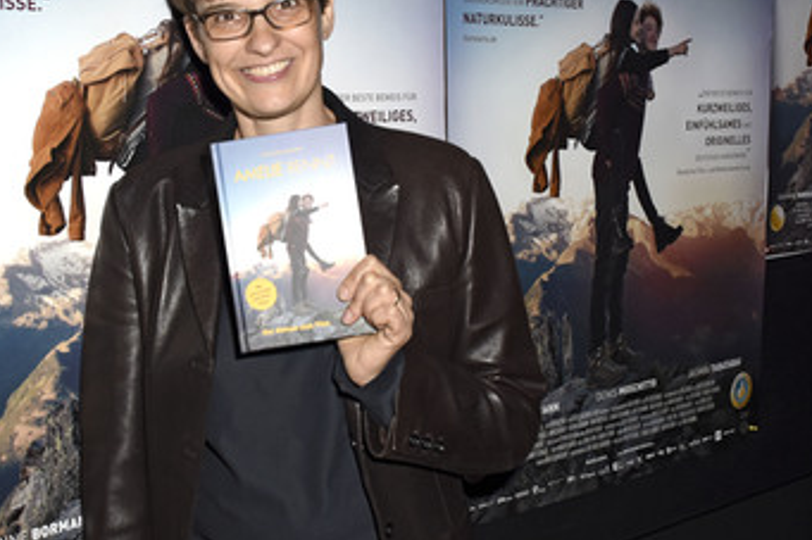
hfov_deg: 43.0
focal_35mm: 46
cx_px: 413
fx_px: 1029
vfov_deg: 29.4
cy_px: 216
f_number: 6.3
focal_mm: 23
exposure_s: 1/160
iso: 640
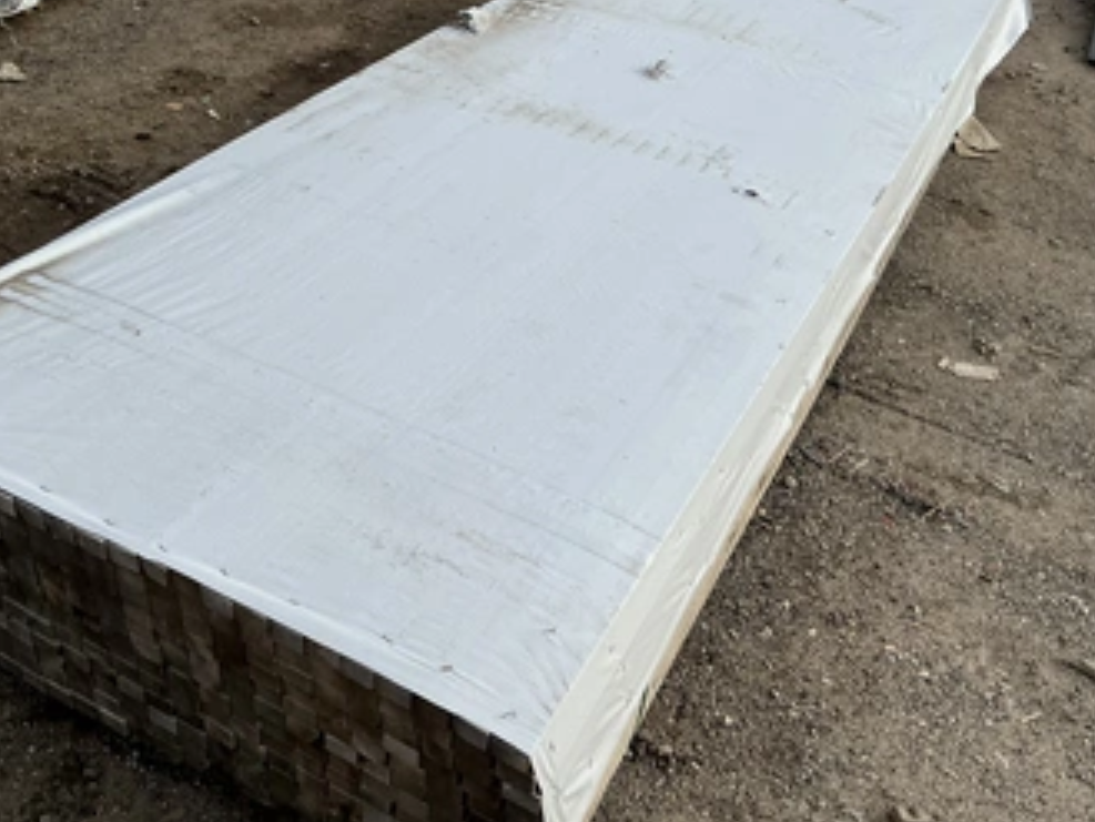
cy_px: 389
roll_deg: -7.7
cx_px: 476
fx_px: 1076
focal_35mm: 34
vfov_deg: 41.8
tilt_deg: -38.8
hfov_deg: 53.8
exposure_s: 1/1786
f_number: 1.8
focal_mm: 3
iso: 25
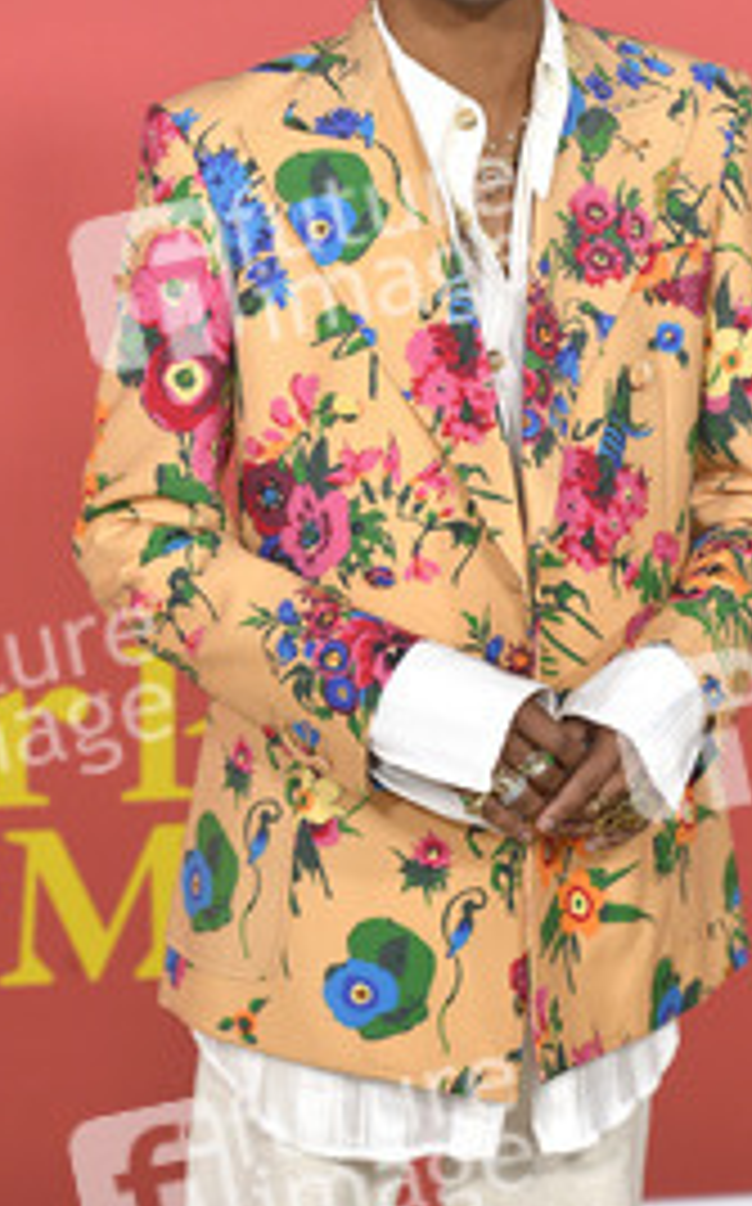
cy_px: 490
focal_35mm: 140
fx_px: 4601
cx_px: 435
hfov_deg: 9.3
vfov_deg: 14.9
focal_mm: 92
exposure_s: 1/320
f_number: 6.3
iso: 1600
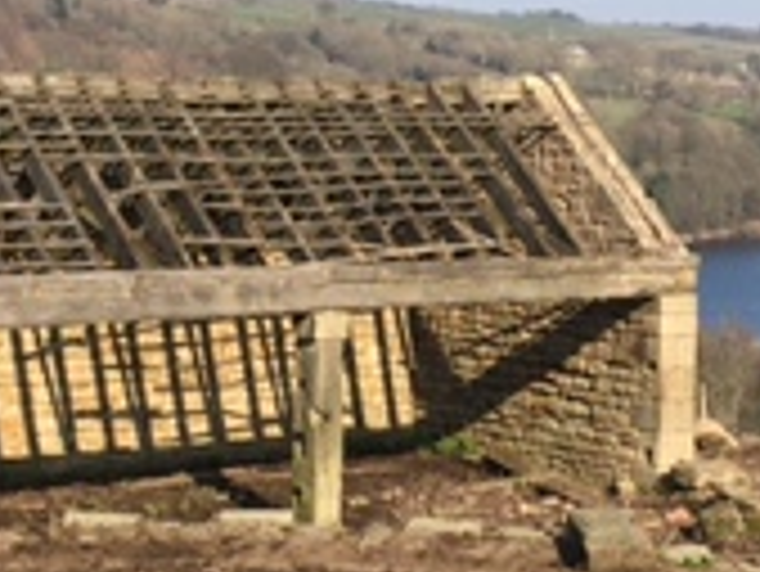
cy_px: 198
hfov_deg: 17.8
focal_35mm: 110
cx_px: 526
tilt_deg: -3.2
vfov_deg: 13.5
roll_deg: -1.2
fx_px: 2417
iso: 25
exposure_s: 1/1026
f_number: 2.2
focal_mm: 4.15
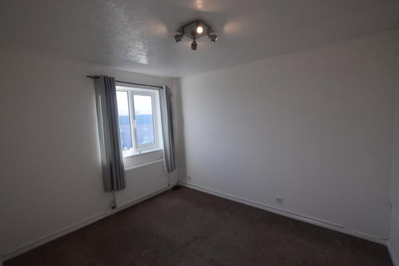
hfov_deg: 100.4
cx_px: 200
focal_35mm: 15
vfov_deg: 77.4
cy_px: 133
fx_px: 166
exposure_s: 1/200
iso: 400
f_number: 7.1
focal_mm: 10
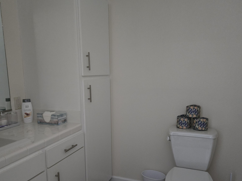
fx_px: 210
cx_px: 115
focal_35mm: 30
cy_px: 103
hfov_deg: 59.9
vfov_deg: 46.7
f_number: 1.8
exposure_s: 1/60
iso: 1250
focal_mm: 5.4
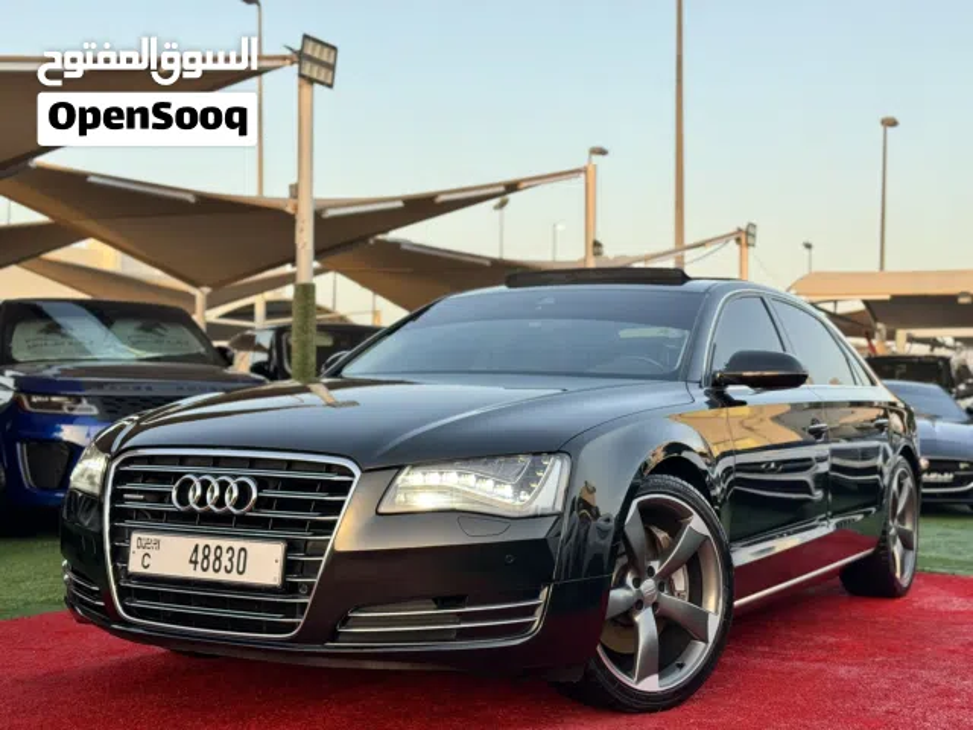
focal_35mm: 48
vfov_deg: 30.3
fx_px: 1349
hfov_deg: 39.7
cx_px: 486
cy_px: 365
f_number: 1.78
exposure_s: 1/250
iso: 64
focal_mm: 6.76
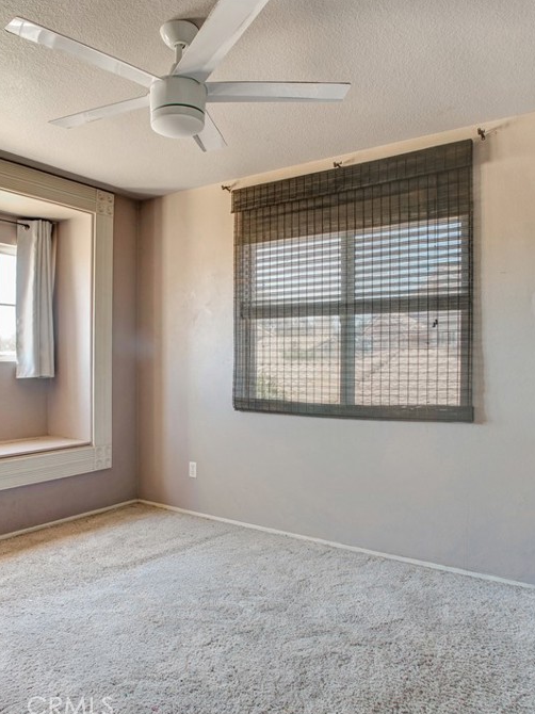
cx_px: 181
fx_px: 516
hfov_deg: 53.8
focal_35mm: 25
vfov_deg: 69.4
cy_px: 358
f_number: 8
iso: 800
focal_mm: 17
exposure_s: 1/25
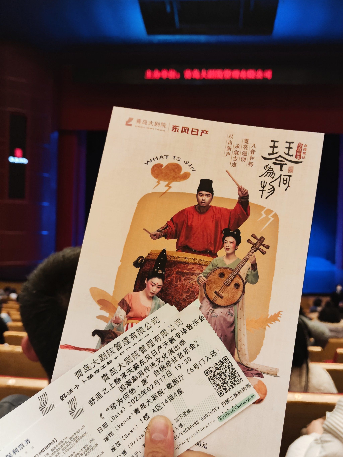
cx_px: 172
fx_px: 317
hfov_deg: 56.8
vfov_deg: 71.6
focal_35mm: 24
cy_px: 228
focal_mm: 5.59
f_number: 1.88
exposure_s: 1/25
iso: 766
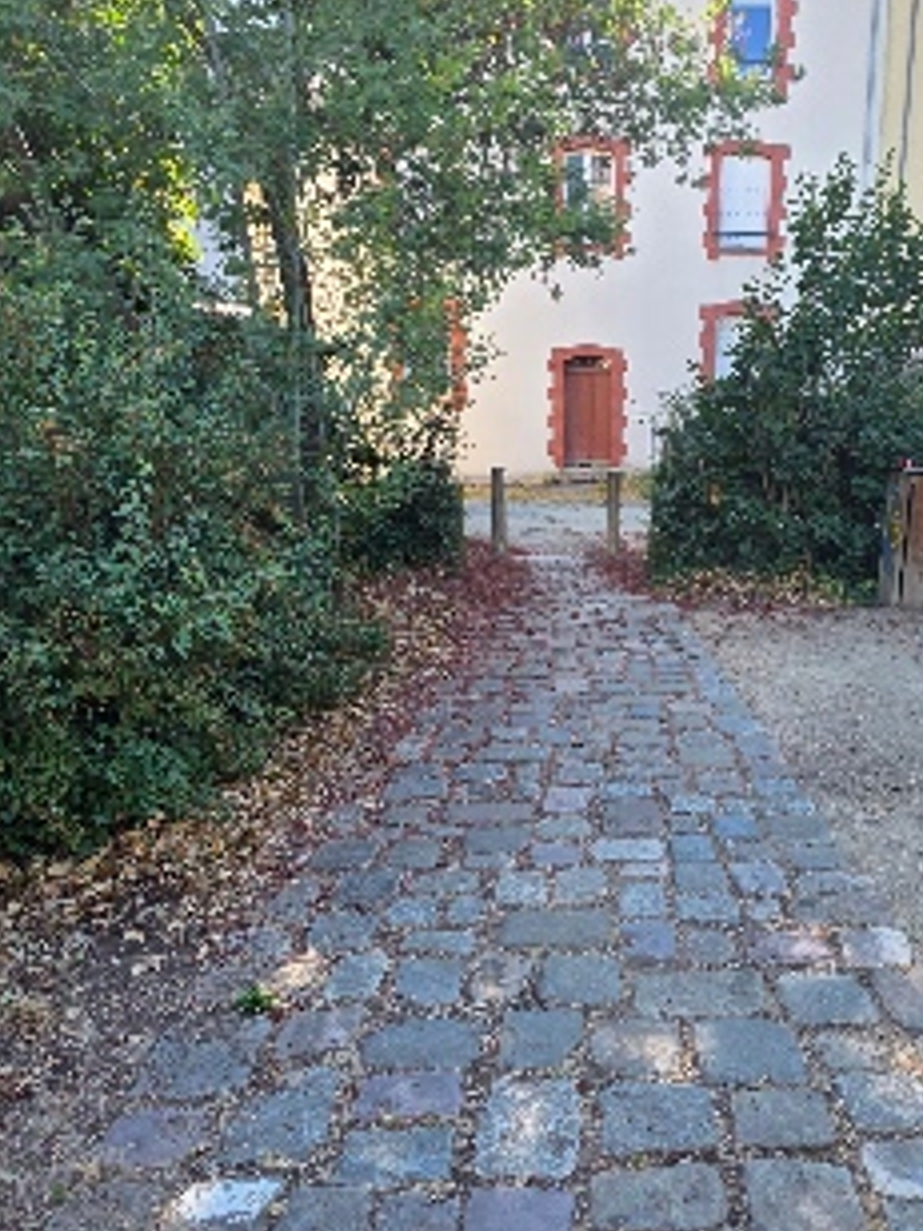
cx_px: 635
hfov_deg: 50.2
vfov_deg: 65.1
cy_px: 683
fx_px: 960
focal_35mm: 27
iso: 40
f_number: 1.9
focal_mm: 2.2
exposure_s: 1/272
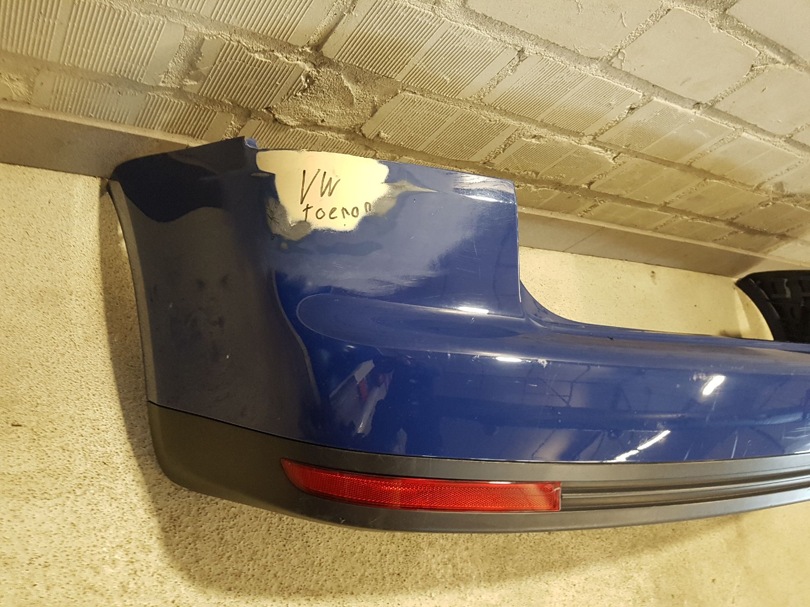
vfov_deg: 53.1
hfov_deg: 67.3
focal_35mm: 26
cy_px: 304
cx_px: 405
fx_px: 608
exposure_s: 1/14
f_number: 1.7
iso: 200
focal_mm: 4.2
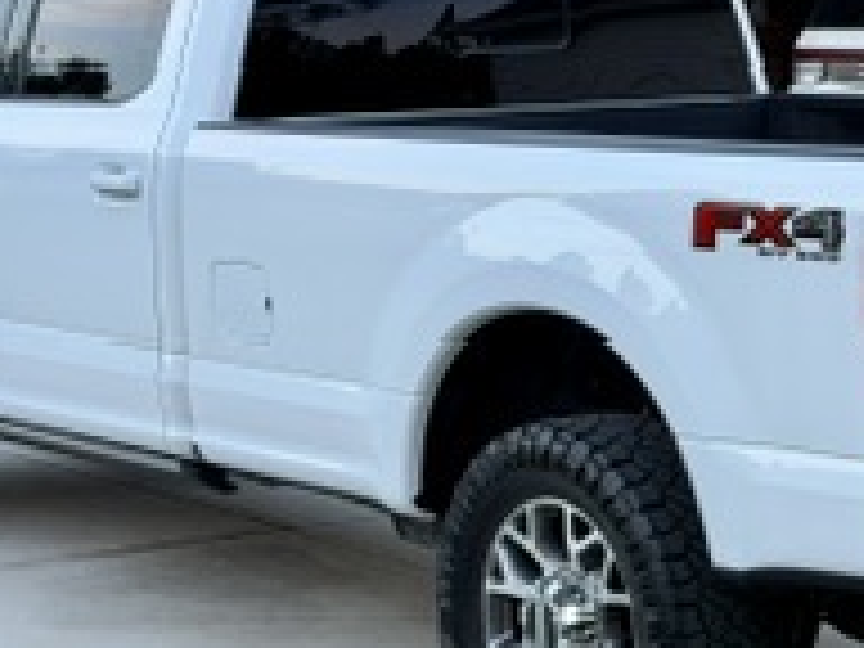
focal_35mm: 120
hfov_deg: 16.3
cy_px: 346
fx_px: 2995
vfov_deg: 12.3
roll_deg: +0.4
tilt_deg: -6.0
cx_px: 630
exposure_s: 1/98
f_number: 1.78
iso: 100
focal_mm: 6.76
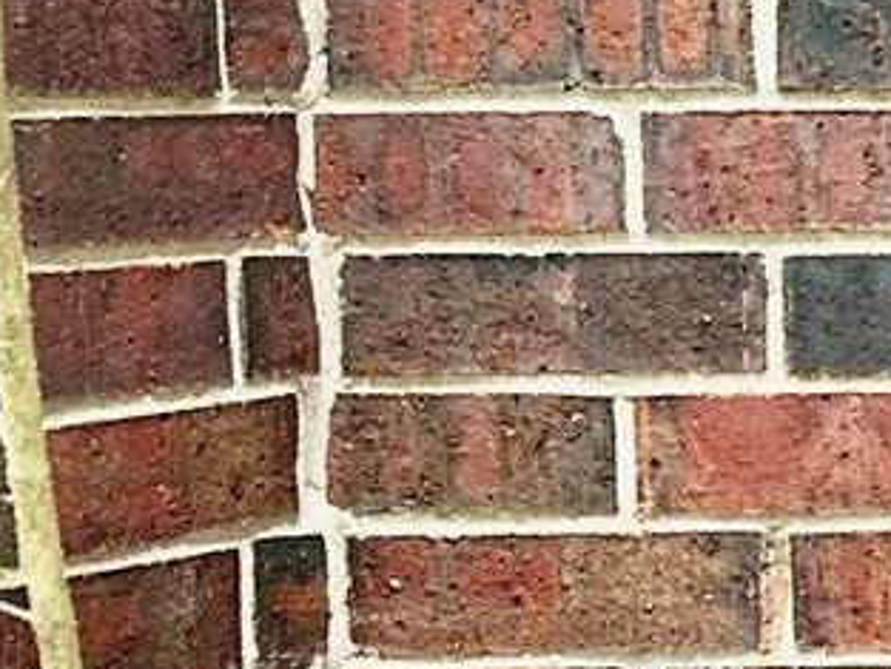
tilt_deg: -2.9
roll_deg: -0.1
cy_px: 393
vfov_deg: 9.5
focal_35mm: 157
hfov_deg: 9.5
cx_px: 2747
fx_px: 4043
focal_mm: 6.86
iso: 80
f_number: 1.78
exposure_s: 1/121
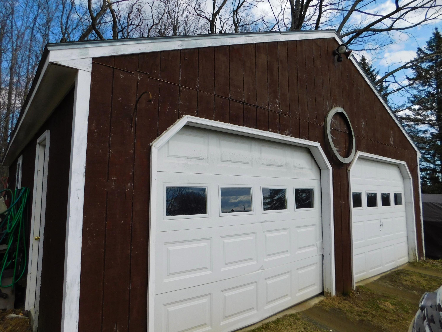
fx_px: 294
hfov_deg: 73.9
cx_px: 221
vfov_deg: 58.9
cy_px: 166
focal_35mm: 23
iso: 125
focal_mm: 4
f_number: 6
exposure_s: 1/400
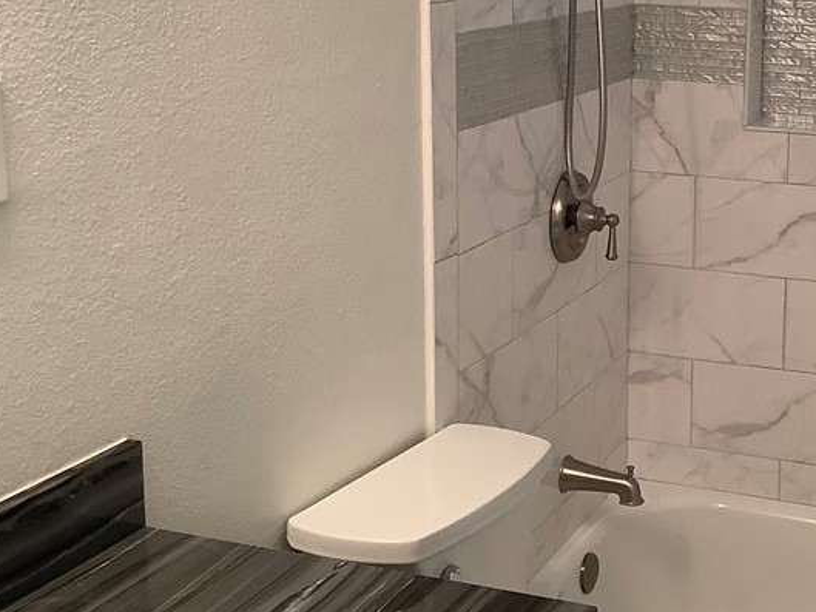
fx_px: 1415
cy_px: 173
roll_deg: -1.1
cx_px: 706
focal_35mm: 60
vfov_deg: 24.2
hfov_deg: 31.0
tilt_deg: -10.9
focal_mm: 3.3
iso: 125
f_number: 2.4
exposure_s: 1/60
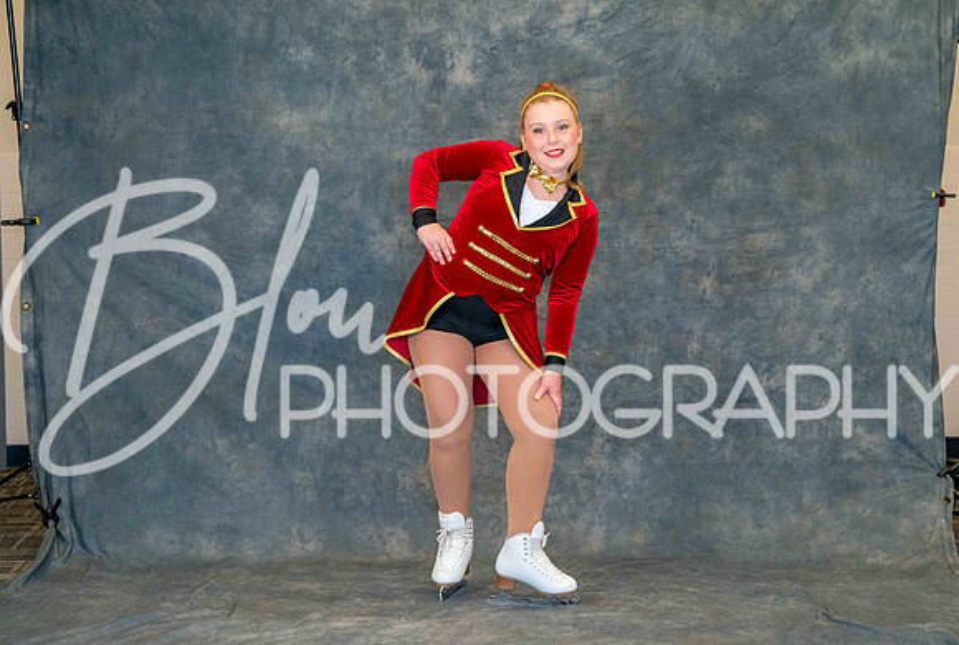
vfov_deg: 15.4
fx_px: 2378
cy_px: 333
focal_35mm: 89
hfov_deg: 22.8
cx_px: 496
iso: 3200
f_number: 4
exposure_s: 1/160
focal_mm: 85
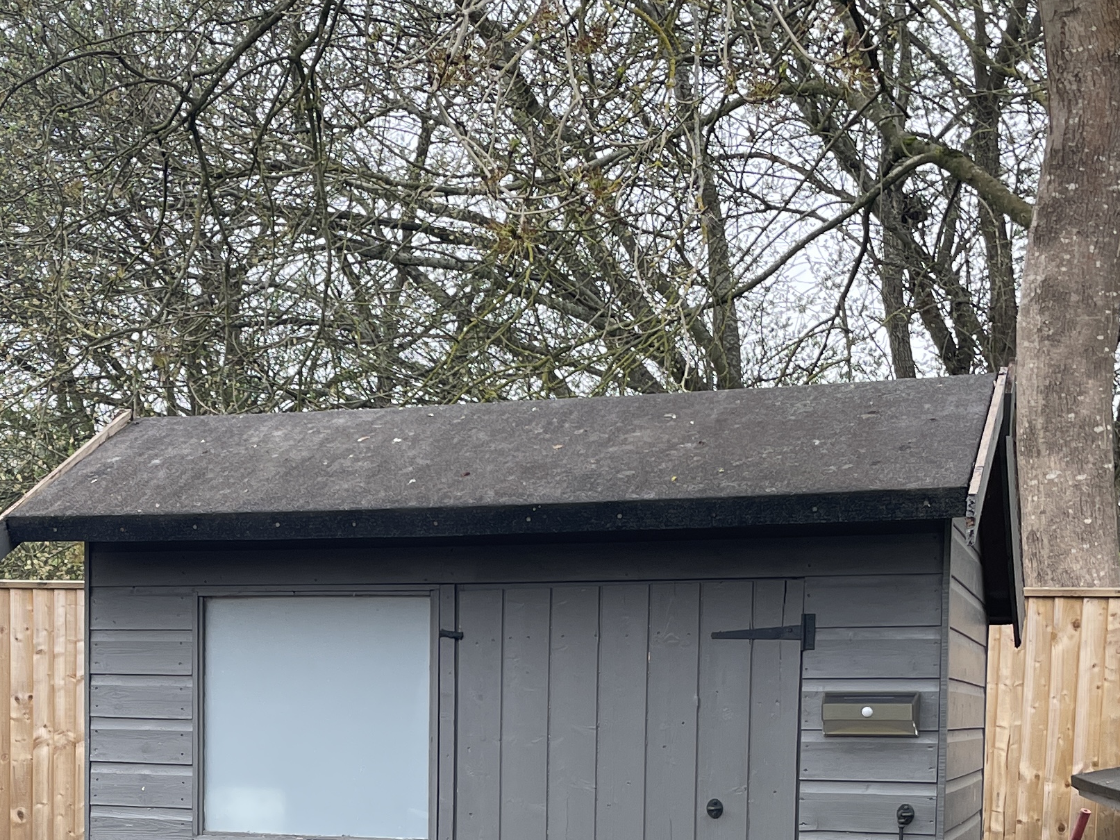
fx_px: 2103
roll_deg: -0.8
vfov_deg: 21.7
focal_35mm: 65
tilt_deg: -6.5
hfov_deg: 28.9
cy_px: 870
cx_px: 158
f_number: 1.6
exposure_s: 1/155
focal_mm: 4.2
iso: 32
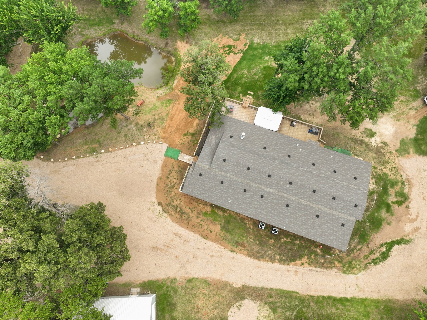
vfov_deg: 56.8
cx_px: 214
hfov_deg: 71.6
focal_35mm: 24
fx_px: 296
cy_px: 160
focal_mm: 12.29
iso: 100
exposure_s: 1/50
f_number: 2.8
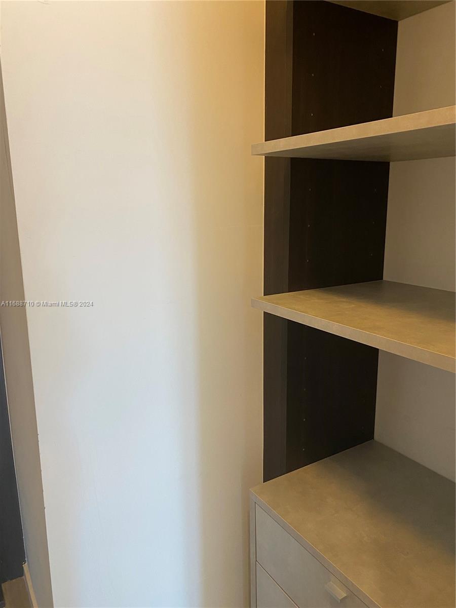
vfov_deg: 67.3
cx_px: 228
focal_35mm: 26
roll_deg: -0.4
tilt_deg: -11.0
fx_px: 457
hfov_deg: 53.1
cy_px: 304
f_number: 1.8
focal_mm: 4.25
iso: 200
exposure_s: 1/60
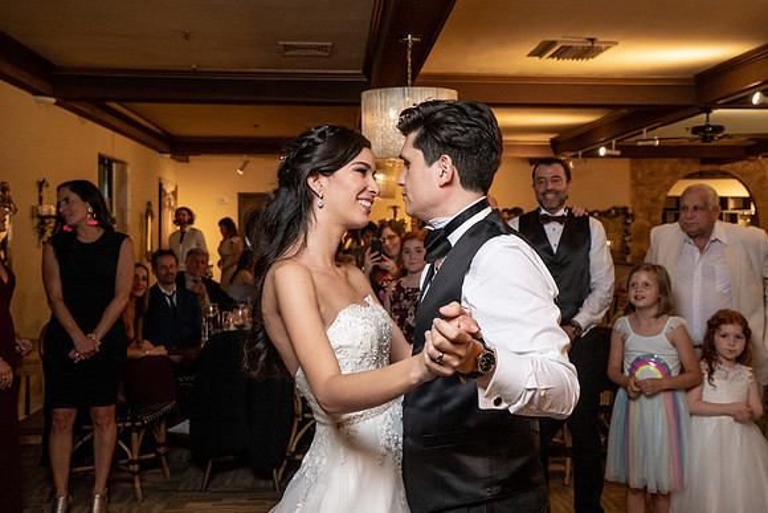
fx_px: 869
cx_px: 424
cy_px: 229
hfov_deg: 47.6
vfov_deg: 32.8
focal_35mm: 41
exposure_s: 1/200
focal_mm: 35
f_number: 5.6
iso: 2000
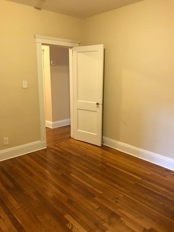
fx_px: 188
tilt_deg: -11.6
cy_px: 116
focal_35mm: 28
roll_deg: -0.4
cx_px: 87
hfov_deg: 49.7
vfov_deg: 63.4
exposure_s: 1/15
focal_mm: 3.99
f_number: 1.8
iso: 100
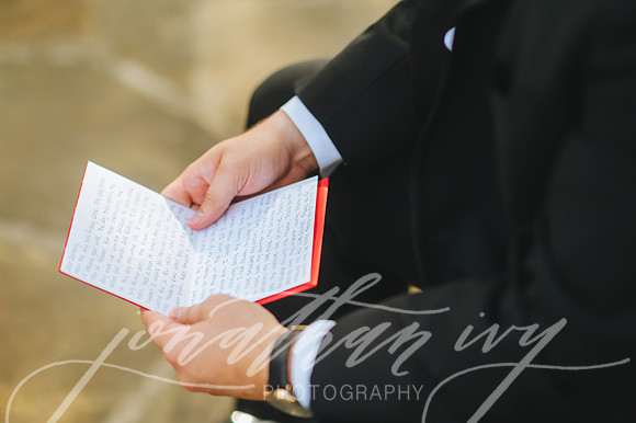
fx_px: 1501
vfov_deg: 16.1
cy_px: 212
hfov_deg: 23.9
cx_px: 318
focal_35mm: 85
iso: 640
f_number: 2
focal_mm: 85
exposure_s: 1/3200
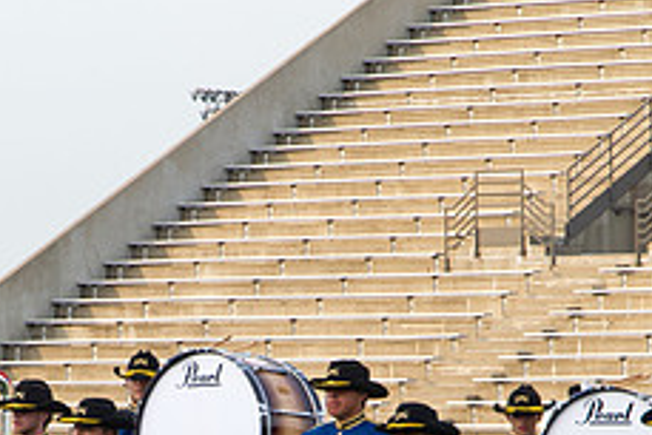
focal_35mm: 278
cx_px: 202
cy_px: 560
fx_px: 5038
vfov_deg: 4.9
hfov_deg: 7.4
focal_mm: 85
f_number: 9
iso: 640
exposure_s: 1/320
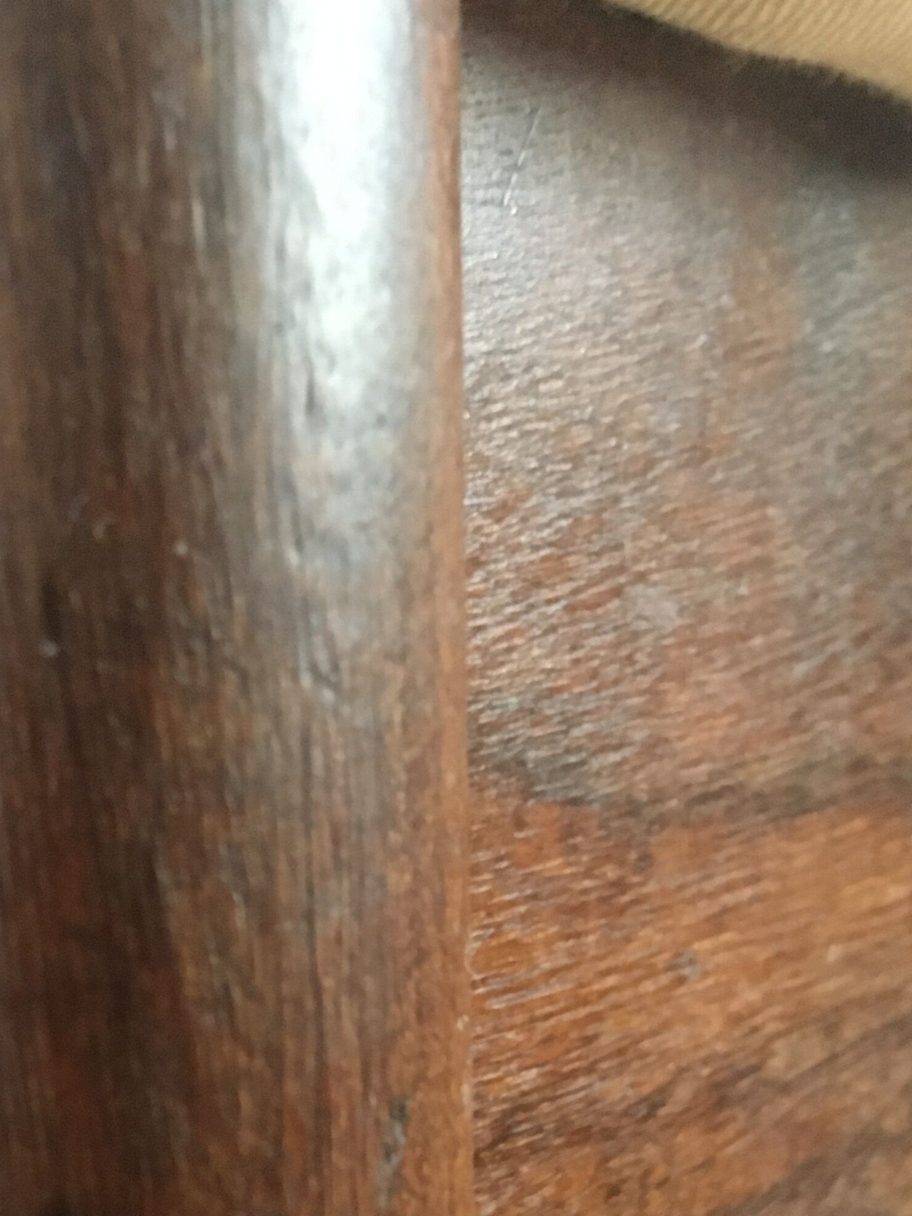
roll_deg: -4.1
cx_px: 70
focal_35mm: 59
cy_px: 1070
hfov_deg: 24.0
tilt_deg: -15.6
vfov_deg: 31.3
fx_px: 2073
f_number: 2.2
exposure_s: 1/17
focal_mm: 4.15
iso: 500
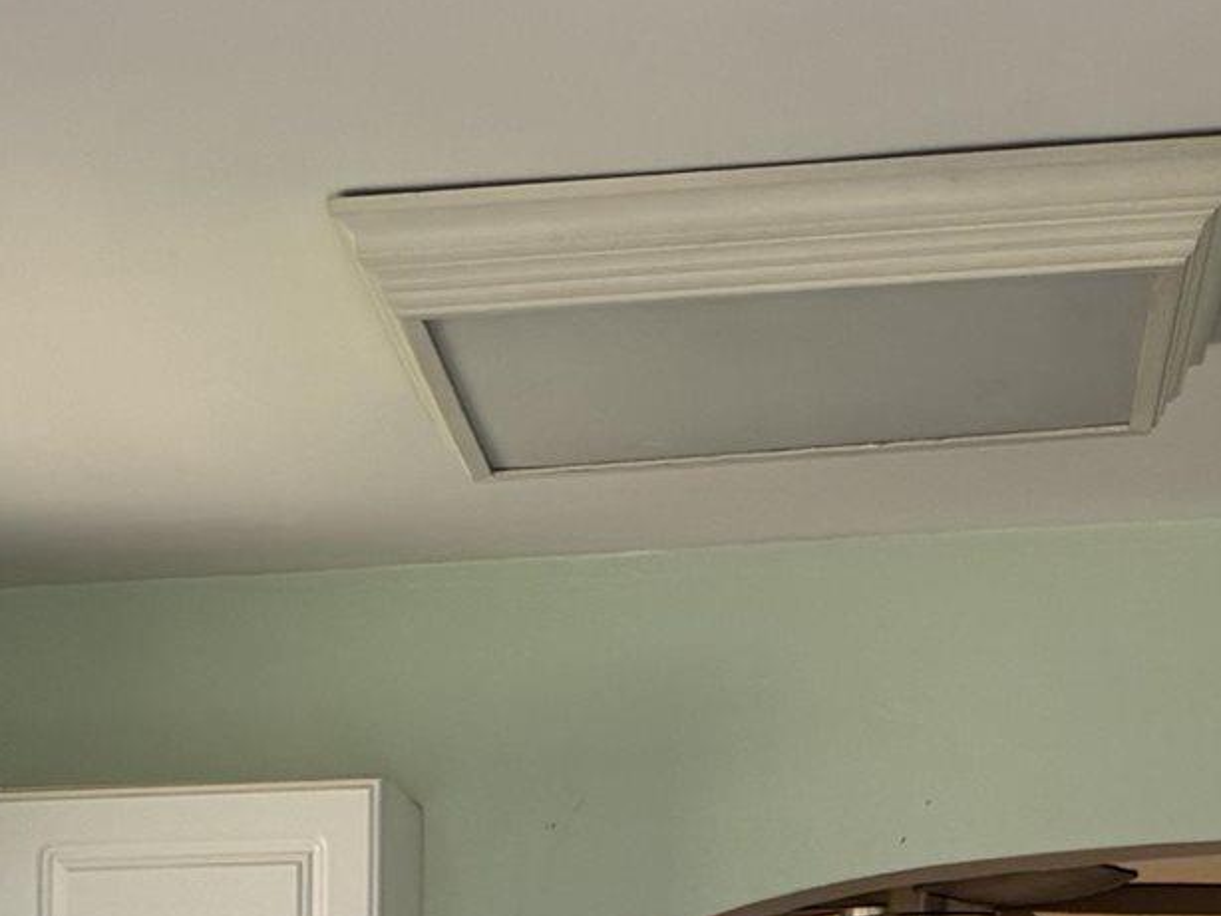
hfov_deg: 16.0
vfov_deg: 11.6
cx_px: -80
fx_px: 4234
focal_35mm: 120
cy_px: 1550
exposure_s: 1/121
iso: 80
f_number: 1.78
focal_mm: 6.76
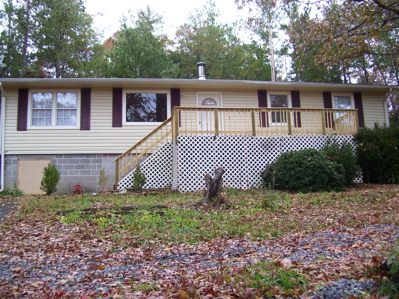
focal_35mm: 37
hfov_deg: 50.1
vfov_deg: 38.7
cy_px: 150
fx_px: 426
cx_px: 200
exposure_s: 1/125
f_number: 2.7
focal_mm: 6
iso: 80
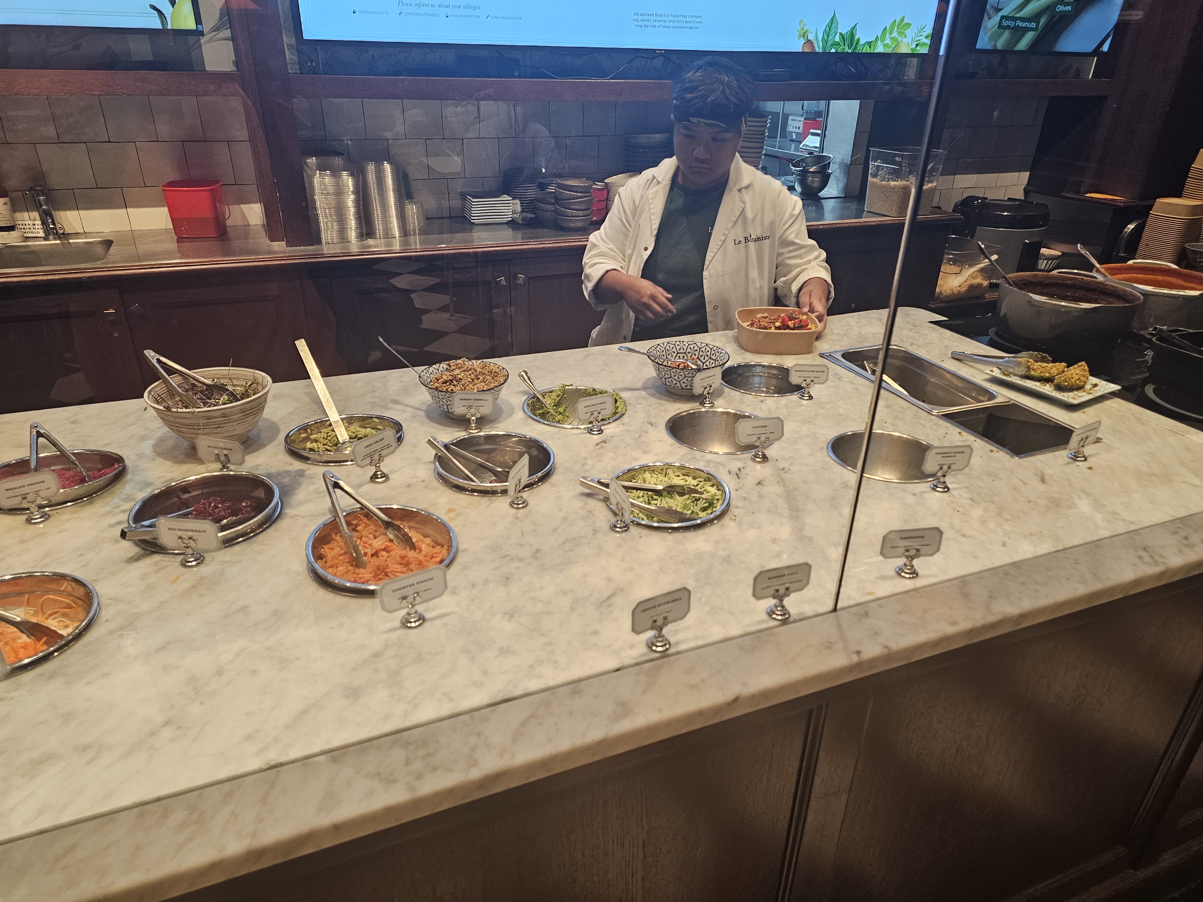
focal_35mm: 23
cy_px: 451
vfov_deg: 58.9
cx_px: 602
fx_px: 799
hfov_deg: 73.9
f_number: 1.7
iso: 200
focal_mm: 6.3
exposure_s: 1/120
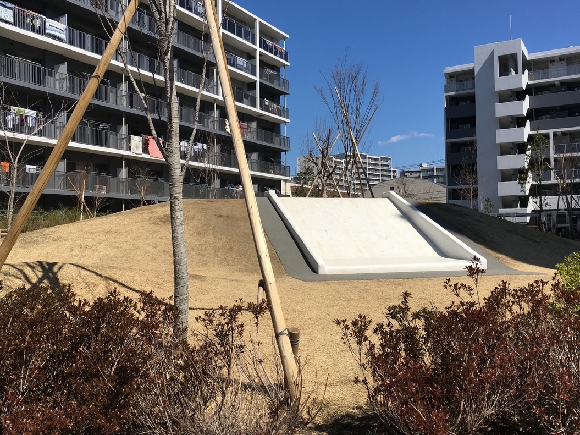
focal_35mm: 33
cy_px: 202
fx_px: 553
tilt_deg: +3.4
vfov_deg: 42.9
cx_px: 290
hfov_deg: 55.4
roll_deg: +0.4
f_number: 2.2
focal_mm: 4.15
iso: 25
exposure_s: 1/2564
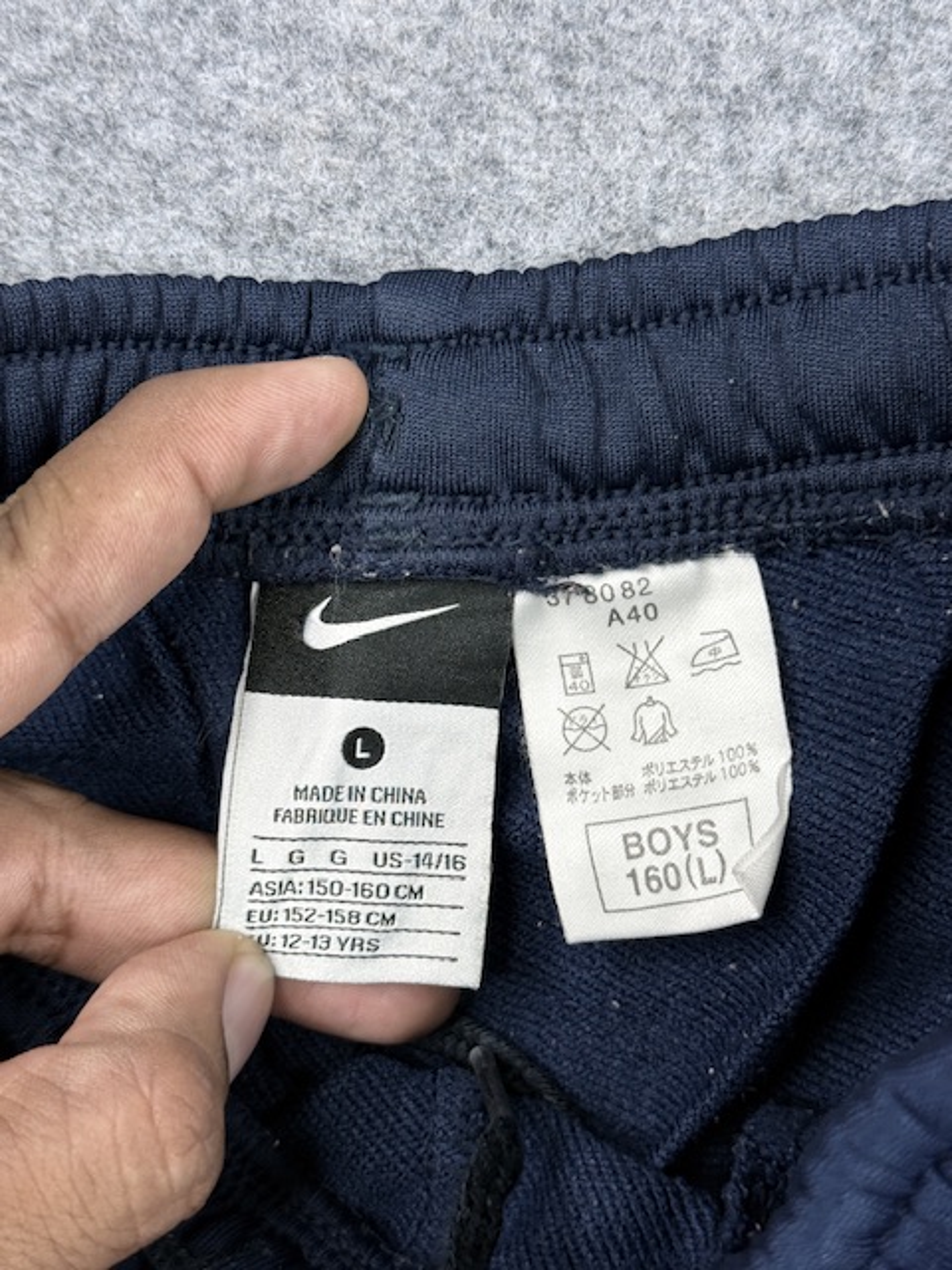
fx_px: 1760
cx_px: 476
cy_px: 635
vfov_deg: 39.7
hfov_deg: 30.3
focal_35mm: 48
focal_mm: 6.76
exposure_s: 1/100
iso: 64
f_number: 1.78
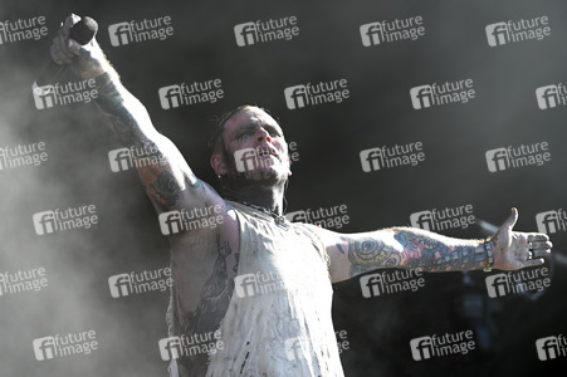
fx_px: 2361
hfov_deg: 13.7
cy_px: 188
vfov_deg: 9.1
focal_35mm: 150
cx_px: 284
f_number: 4.5
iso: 200
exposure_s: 1/640
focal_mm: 150
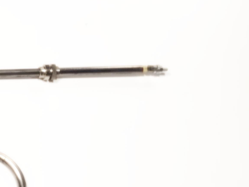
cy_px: 155
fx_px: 647
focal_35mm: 90
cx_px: -171
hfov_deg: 18.2
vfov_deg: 16.3
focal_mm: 4.74
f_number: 1.79
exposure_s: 1/50
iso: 184
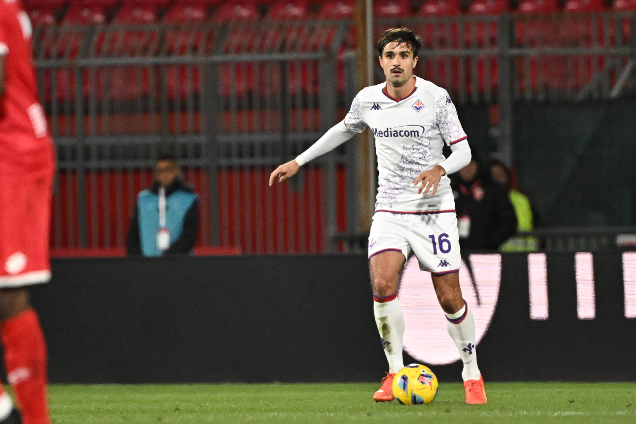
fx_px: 10599
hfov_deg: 3.4
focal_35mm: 600
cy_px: 212
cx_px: 318
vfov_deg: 2.3
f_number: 4
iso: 5000
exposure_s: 1/1600
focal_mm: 400
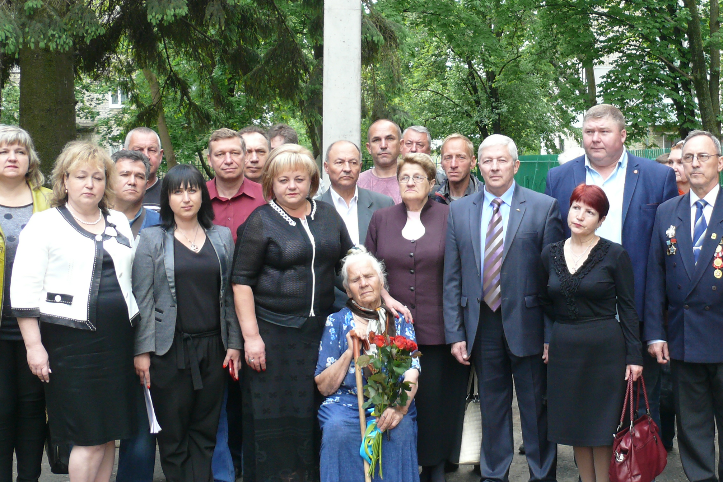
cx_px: 544
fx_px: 1185
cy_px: 250
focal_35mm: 59
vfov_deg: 23.0
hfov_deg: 33.3
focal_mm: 7.4
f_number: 2.8
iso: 100
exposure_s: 1/80
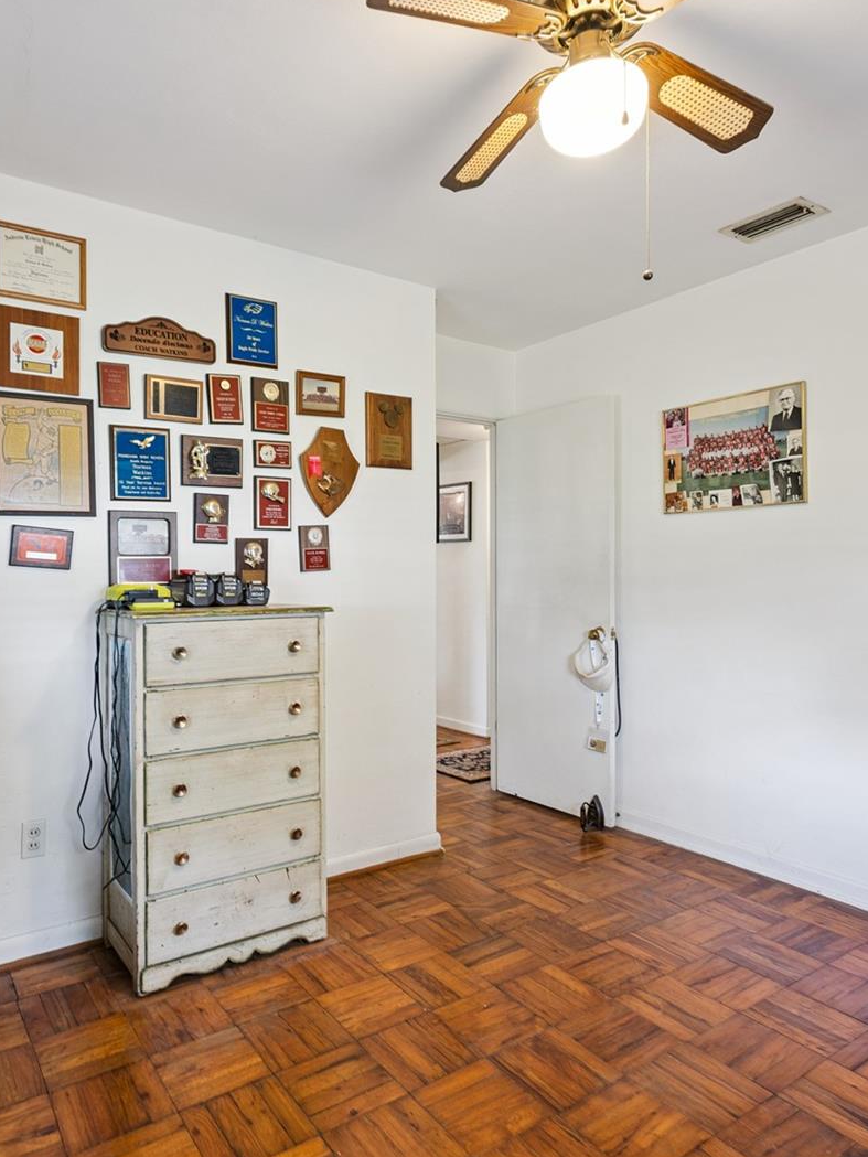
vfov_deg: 74.6
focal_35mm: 23
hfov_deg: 59.2
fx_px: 760
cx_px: 376
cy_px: 572
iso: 200
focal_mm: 15.5
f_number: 9
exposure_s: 1/4
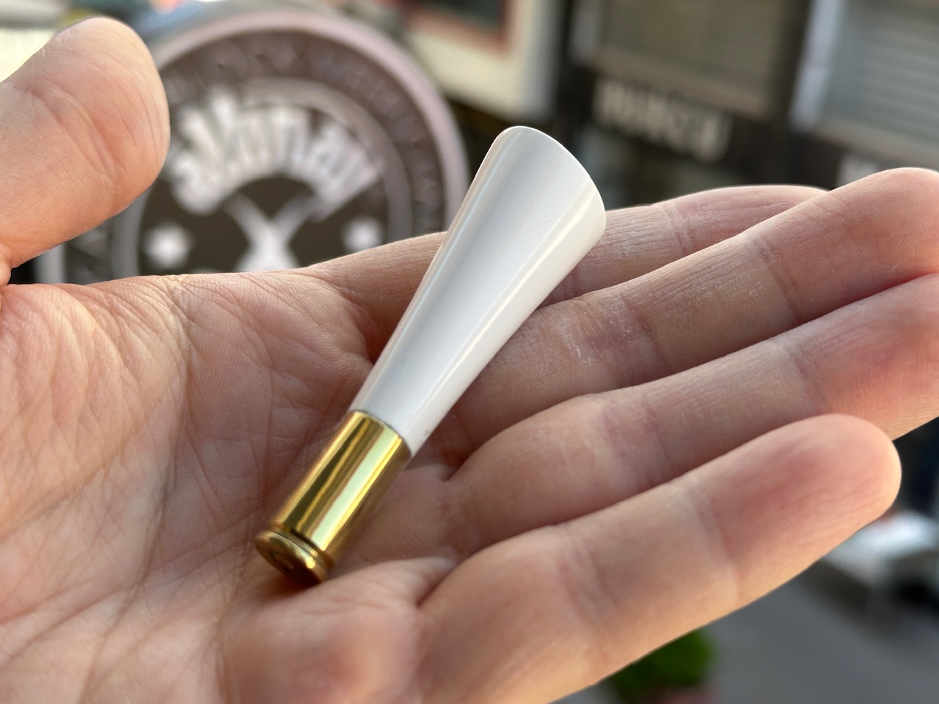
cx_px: 470
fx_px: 1302
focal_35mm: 48
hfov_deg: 39.7
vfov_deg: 30.3
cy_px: 352
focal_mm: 6.86
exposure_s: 1/535
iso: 64
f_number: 1.78
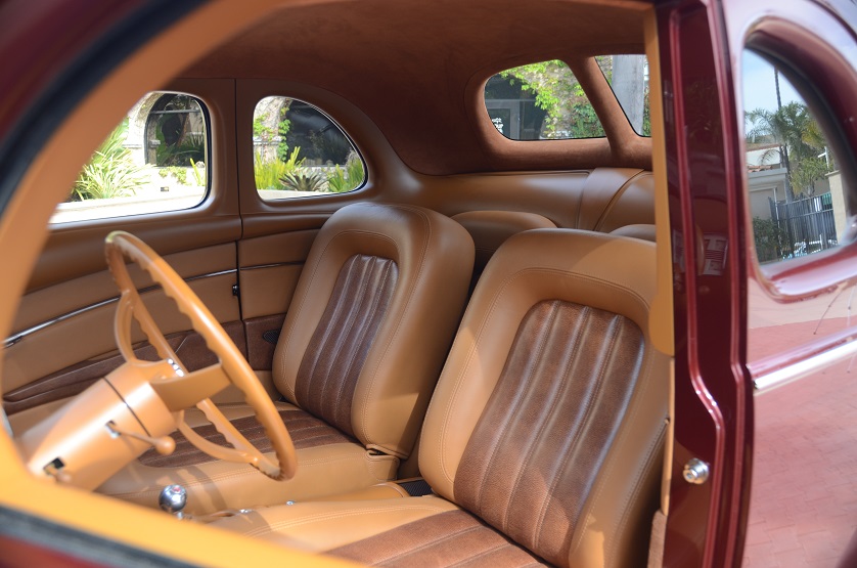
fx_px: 713
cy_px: 284
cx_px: 428
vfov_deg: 43.4
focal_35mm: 30
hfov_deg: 62.0
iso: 200
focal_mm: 20
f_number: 4
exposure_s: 1/60
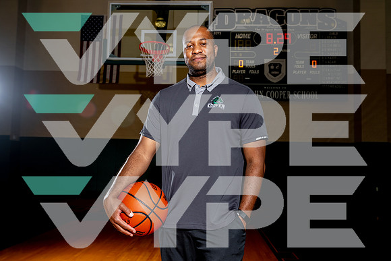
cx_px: 196
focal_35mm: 33
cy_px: 130
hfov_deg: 57.2
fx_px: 358
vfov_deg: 40.0
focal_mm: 33
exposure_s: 1/125
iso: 100
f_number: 5.6
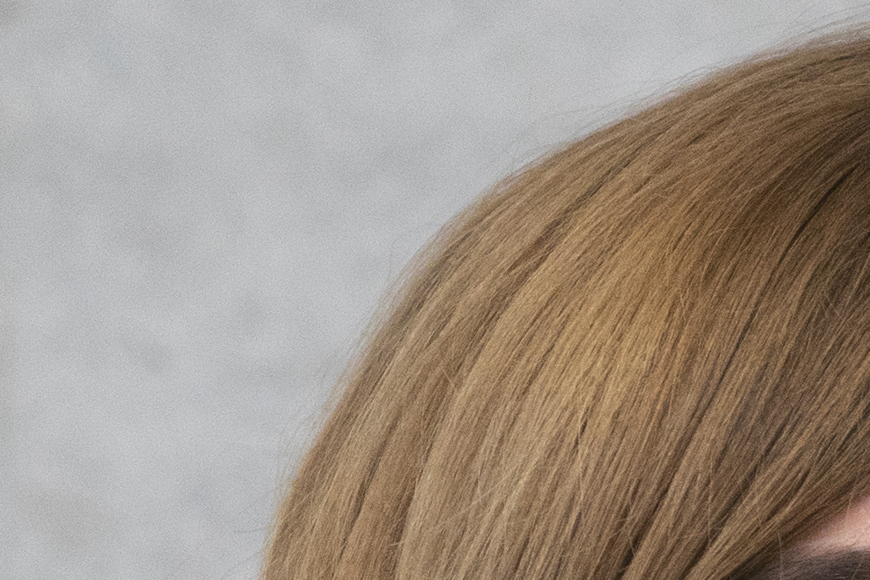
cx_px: 1042
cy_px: 1088
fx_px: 6962
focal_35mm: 288
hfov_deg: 7.1
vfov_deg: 4.7
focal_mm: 70
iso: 5000
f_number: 4.5
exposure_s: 1/125
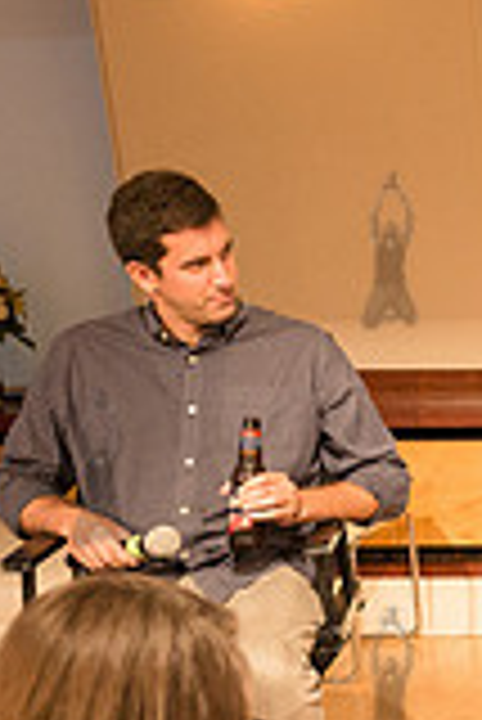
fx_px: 1743
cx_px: 969
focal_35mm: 87
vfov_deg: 23.3
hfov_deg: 13.5
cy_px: 466
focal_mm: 24
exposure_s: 1/160
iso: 2500
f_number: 4
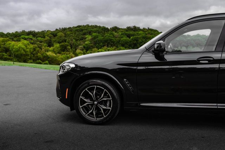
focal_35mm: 46
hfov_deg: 42.7
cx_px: 112
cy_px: 75
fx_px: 288
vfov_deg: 29.3
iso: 640
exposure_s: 1/640
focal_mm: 46
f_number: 9
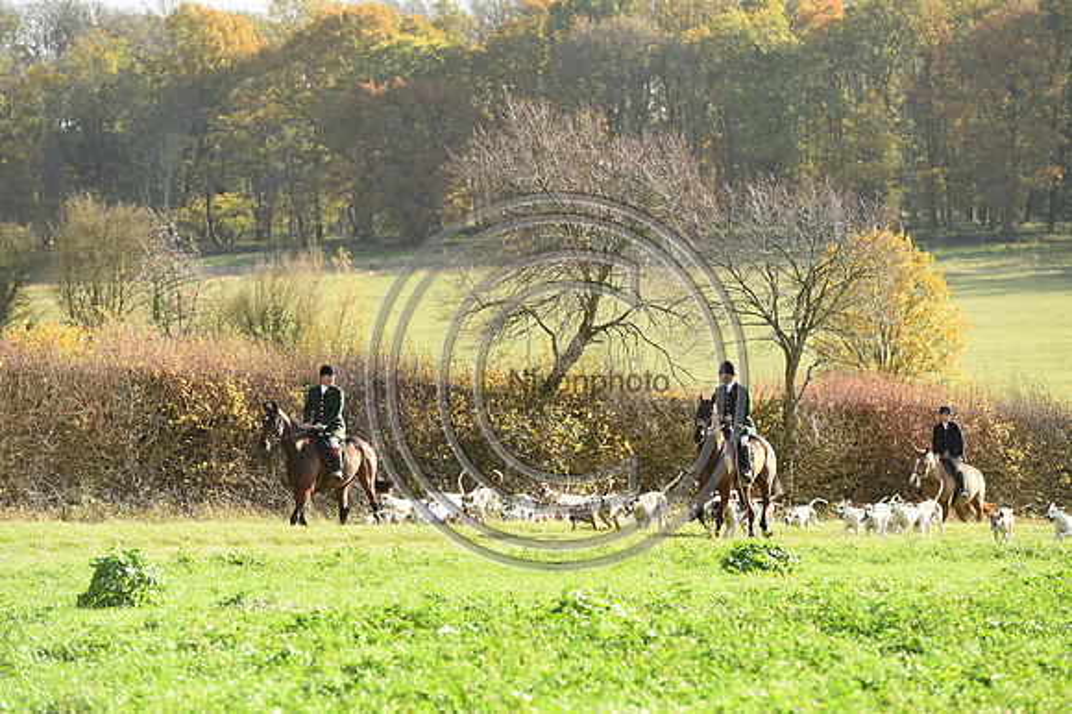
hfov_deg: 11.4
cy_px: 357
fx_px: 5357
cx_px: 536
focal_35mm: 180
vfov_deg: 7.6
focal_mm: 180
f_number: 5.6
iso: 800
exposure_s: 1/1250
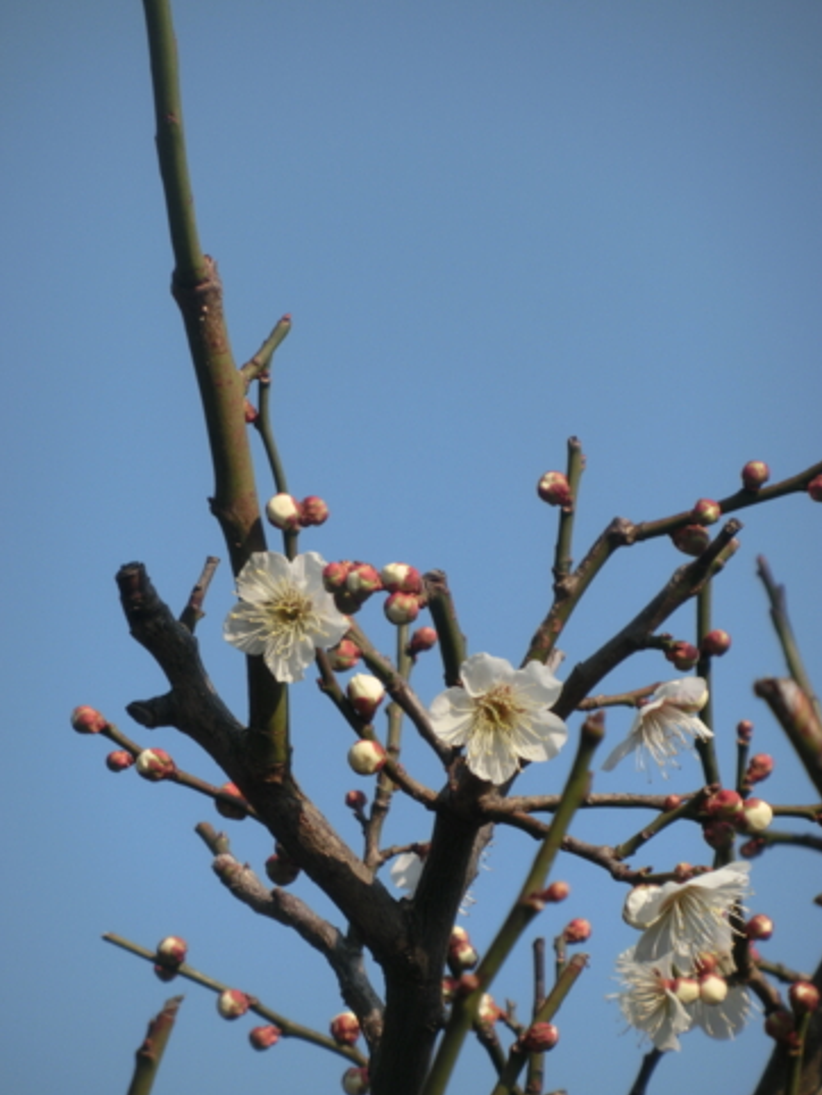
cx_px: 421
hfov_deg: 4.8
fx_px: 9838
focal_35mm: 311
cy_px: 559
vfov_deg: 6.4
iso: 80
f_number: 5.9
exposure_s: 1/400
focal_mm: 53
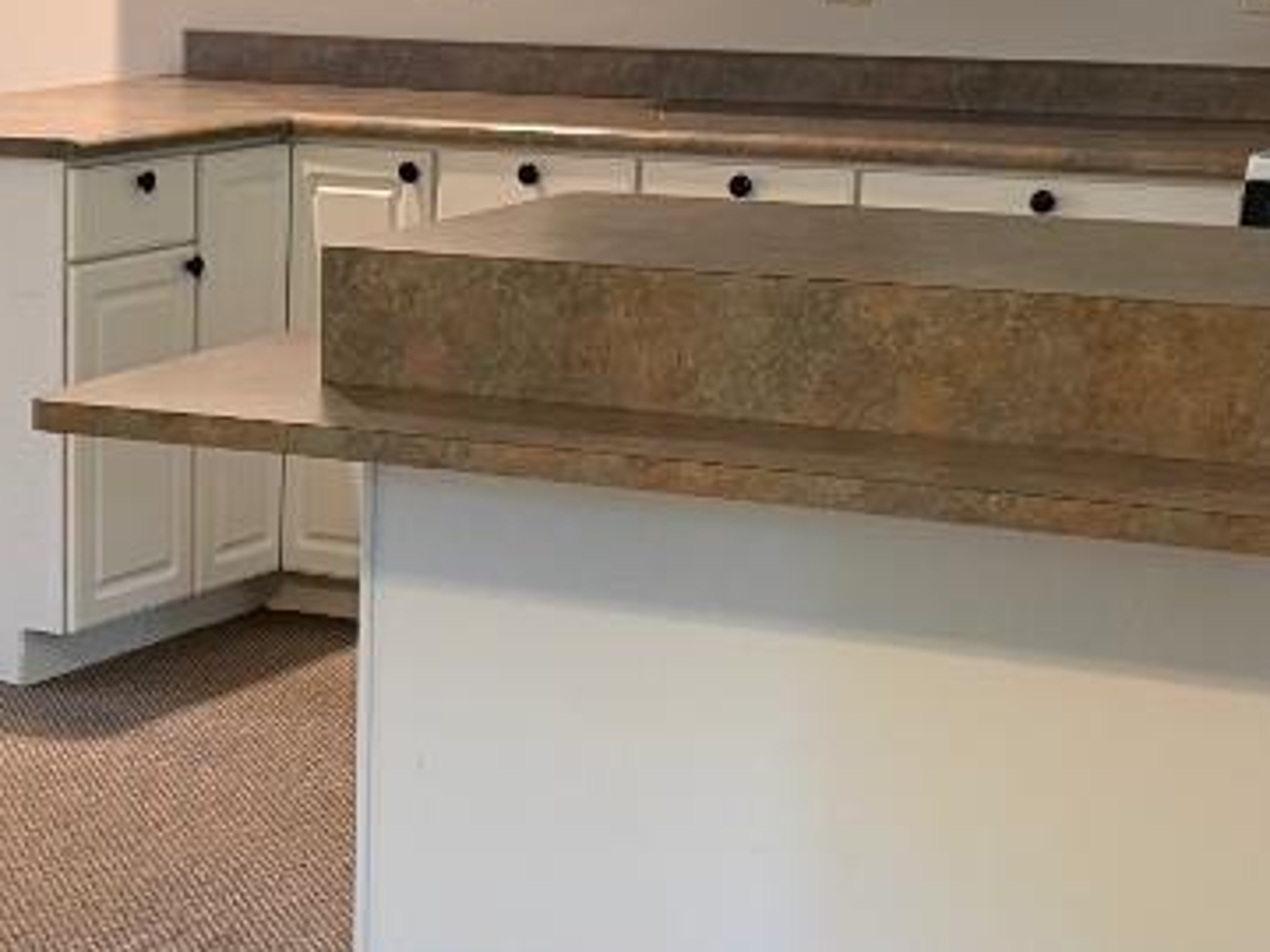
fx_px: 3669
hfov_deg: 19.2
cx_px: 39
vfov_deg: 14.8
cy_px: 665
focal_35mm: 100
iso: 320
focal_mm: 6.76
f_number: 1.78
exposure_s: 1/60
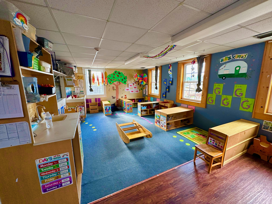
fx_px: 110
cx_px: 136
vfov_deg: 85.7
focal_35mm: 14
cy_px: 102
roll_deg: +0.8
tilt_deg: -10.8
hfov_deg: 102.1
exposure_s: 1/60
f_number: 2.2
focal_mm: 2.22
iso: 200
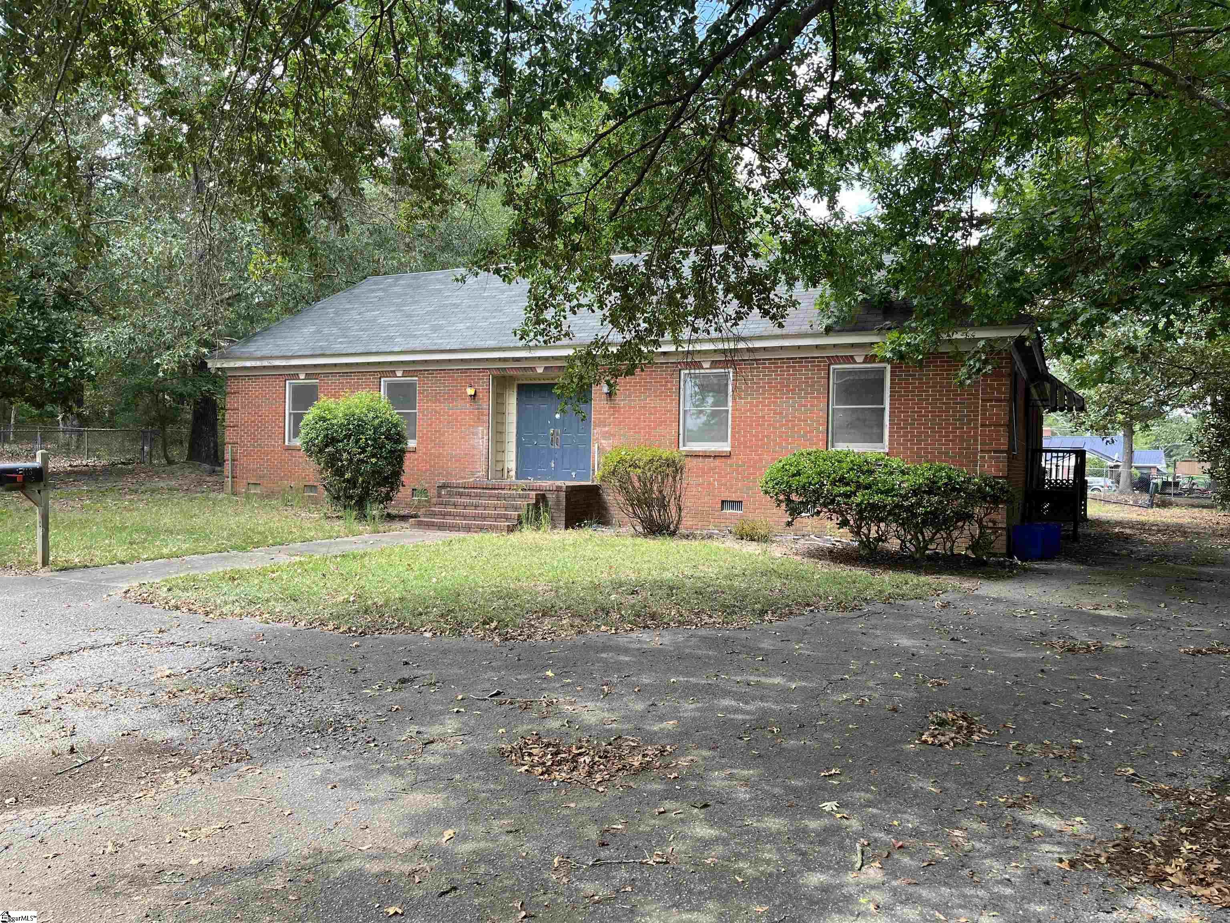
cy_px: 462
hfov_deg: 67.3
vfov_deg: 53.1
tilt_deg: -0.9
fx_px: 924
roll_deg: -0.1
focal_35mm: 26
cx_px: 615
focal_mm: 5.1
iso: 50
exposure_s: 1/357
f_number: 1.6
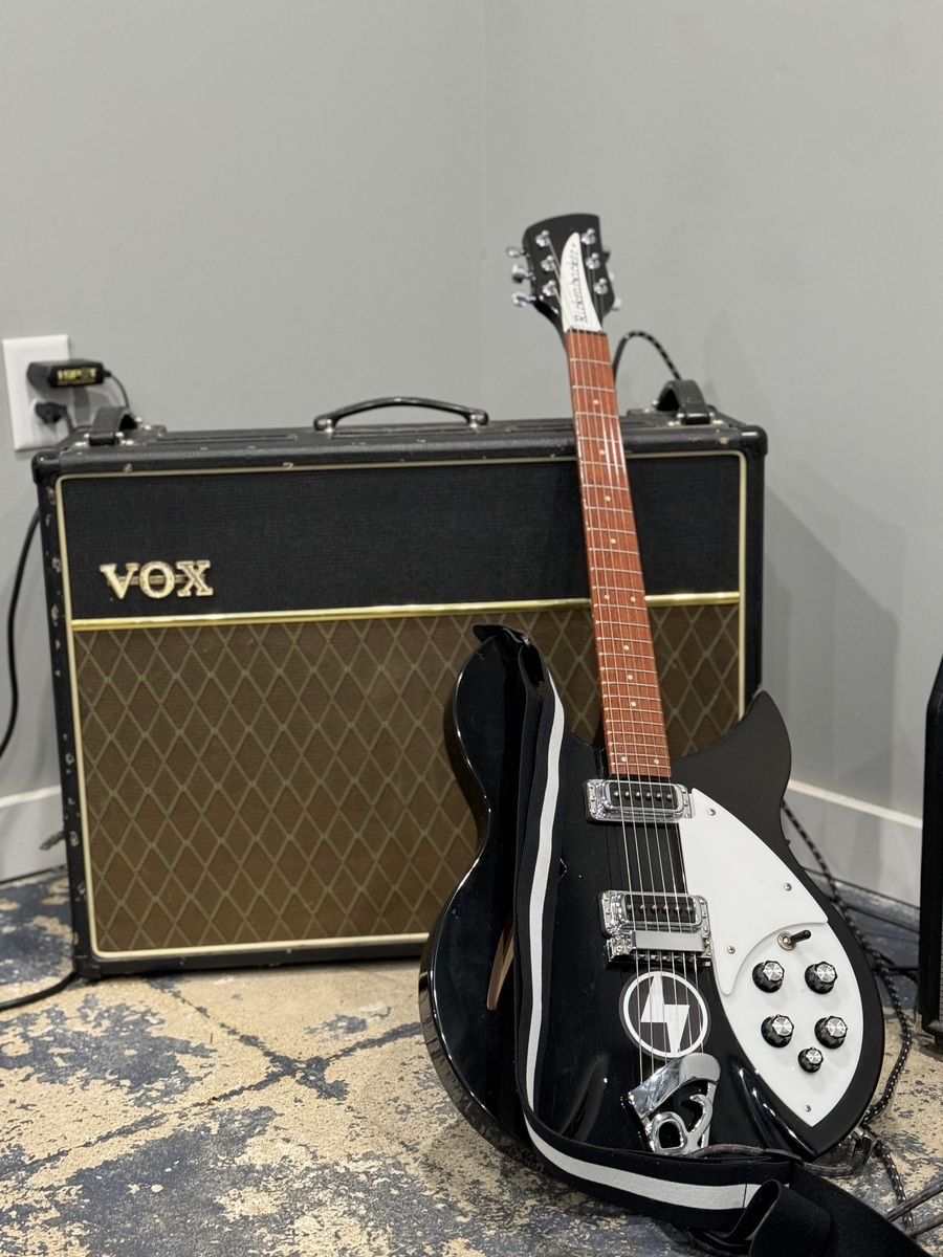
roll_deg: +0.8
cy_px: 628
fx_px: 1743
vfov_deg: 39.7
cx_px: 472
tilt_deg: -13.1
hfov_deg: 30.3
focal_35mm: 48
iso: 250
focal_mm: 6.86
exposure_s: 1/40
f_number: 1.78
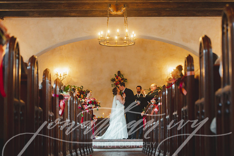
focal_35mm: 70
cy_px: 78
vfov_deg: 19.4
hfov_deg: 28.9
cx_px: 117
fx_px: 455
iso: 4000
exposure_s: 1/125
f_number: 2.8
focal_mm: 70
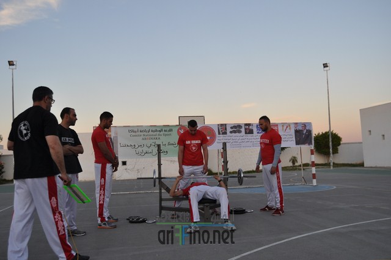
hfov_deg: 55.2
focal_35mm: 34
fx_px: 374
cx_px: 196
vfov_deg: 38.3
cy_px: 130
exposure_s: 1/125
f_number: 5.6
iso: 220
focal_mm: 23
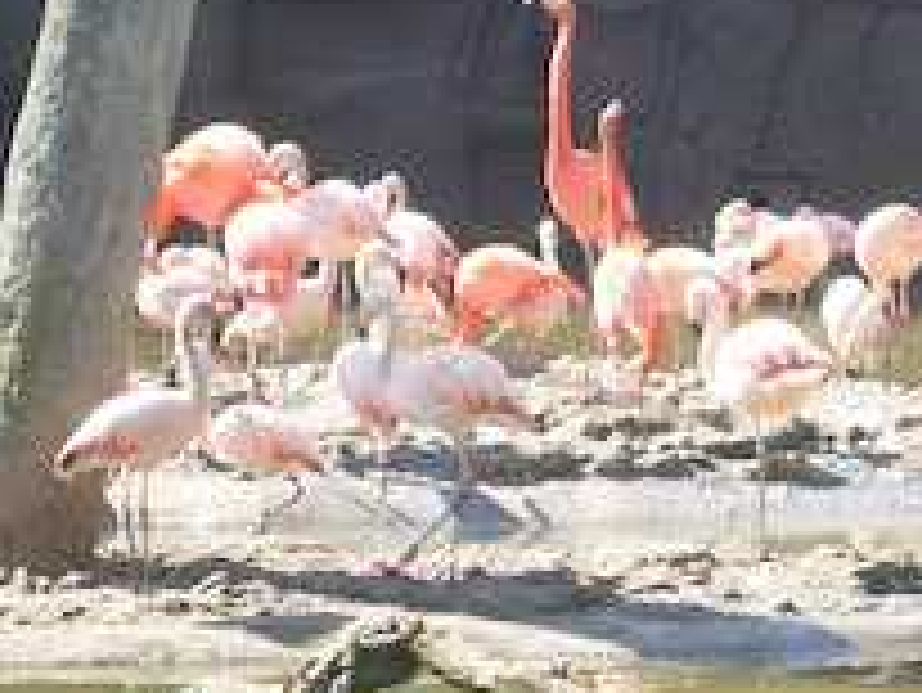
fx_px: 6556
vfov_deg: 6.0
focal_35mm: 246
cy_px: 140
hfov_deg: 8.0
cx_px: 823
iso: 50
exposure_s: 1/64
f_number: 5.3
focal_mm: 26.3
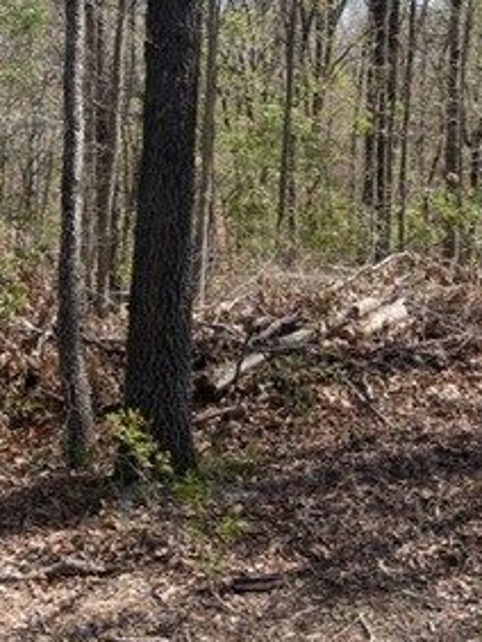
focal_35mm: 59
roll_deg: -3.7
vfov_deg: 32.0
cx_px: 382
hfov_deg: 24.5
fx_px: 1094
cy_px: 146
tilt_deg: -1.0
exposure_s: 1/1513
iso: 32
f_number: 1.6
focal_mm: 5.1
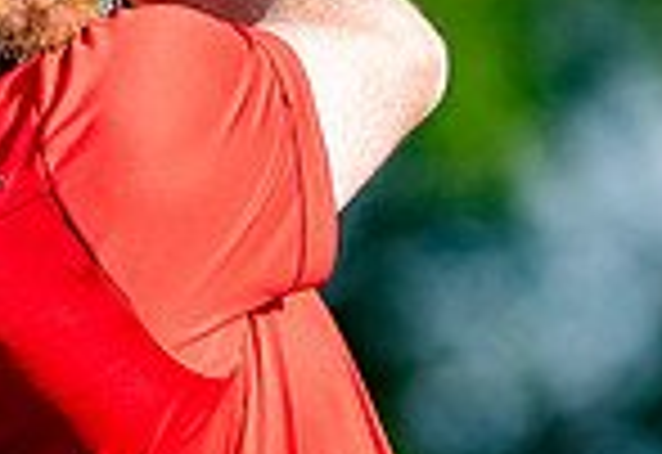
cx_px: 7
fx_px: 43102
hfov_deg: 0.9
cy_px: 232
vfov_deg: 0.6
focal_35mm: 2322
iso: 160
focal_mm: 300
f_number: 2.8
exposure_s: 1/1600
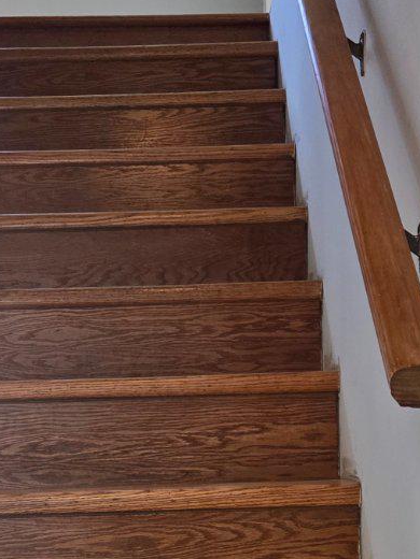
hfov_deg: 21.6
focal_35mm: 68
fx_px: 1100
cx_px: 235
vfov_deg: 27.5
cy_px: 508
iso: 200
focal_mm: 5.4
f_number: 1.8
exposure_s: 1/120
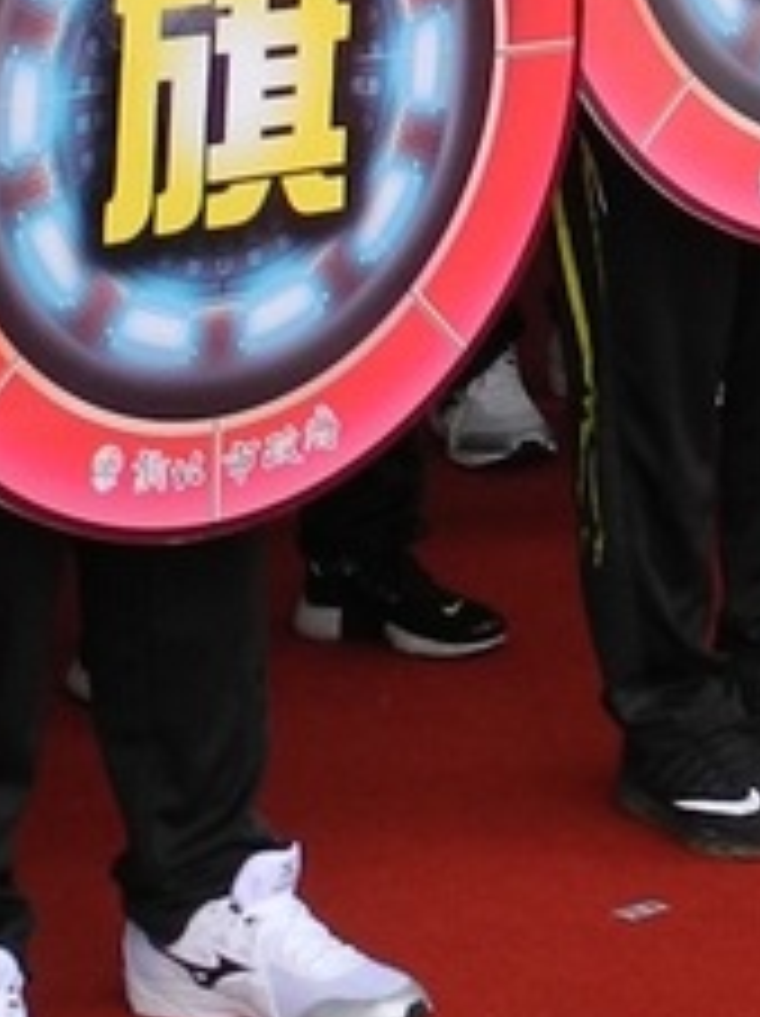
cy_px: -1017
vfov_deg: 9.9
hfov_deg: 7.3
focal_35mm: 186
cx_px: 2080
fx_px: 5455
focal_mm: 6
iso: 100
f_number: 2.8
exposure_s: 1/40
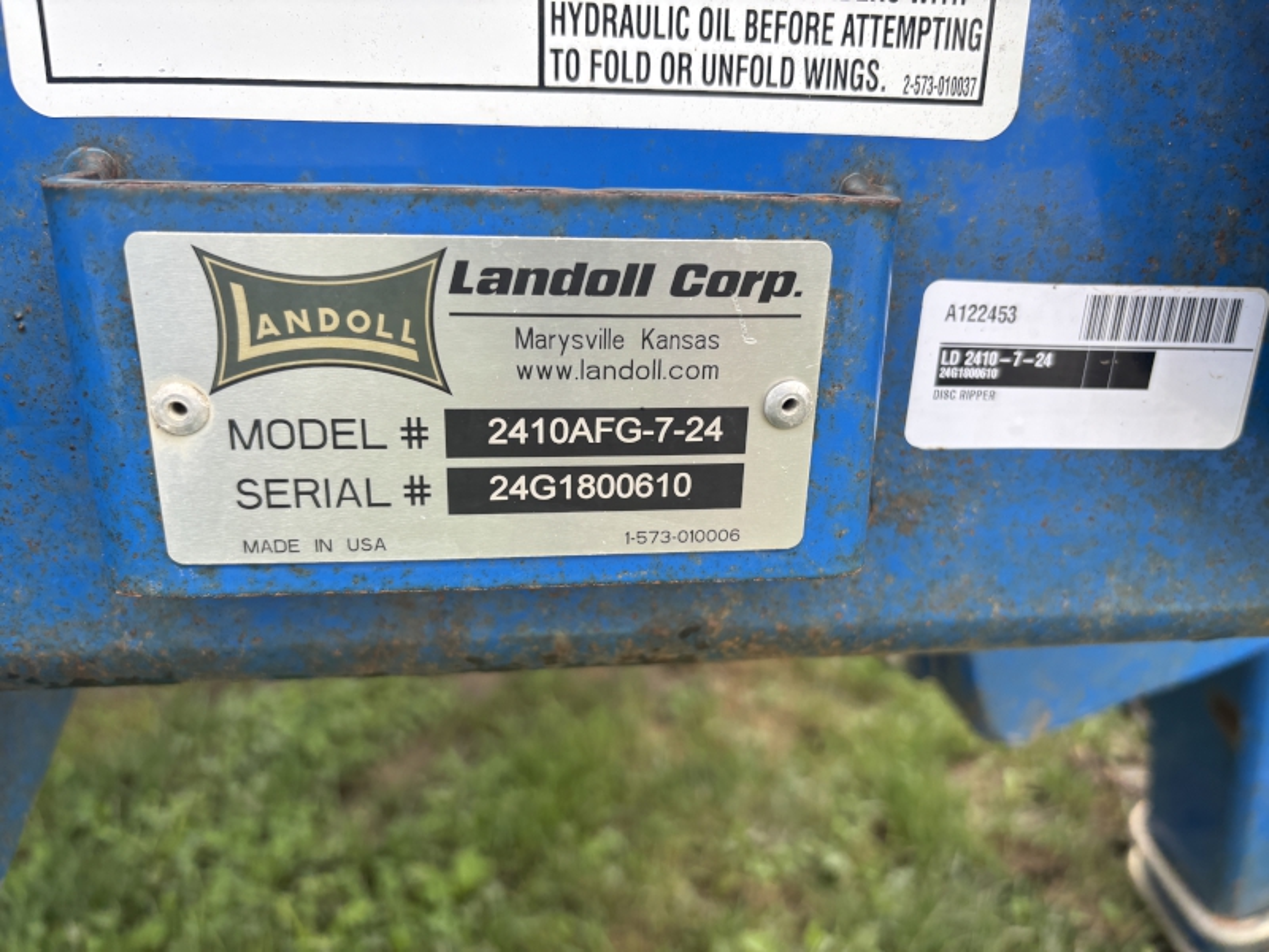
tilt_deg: -18.9
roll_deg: -0.2
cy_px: 476
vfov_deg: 53.1
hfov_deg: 67.3
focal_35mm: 26
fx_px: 953
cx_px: 634
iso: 50
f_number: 1.6
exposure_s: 1/452
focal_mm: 5.96
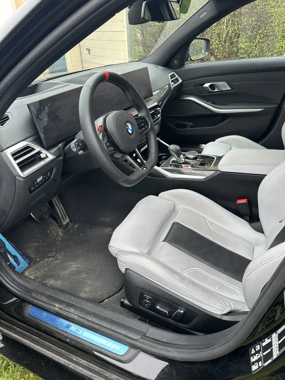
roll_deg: +1.7
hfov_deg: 56.8
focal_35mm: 24
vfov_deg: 71.6
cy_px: 190
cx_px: 142
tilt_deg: -33.3
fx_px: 263
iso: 50
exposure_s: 1/123
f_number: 1.78
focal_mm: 6.86
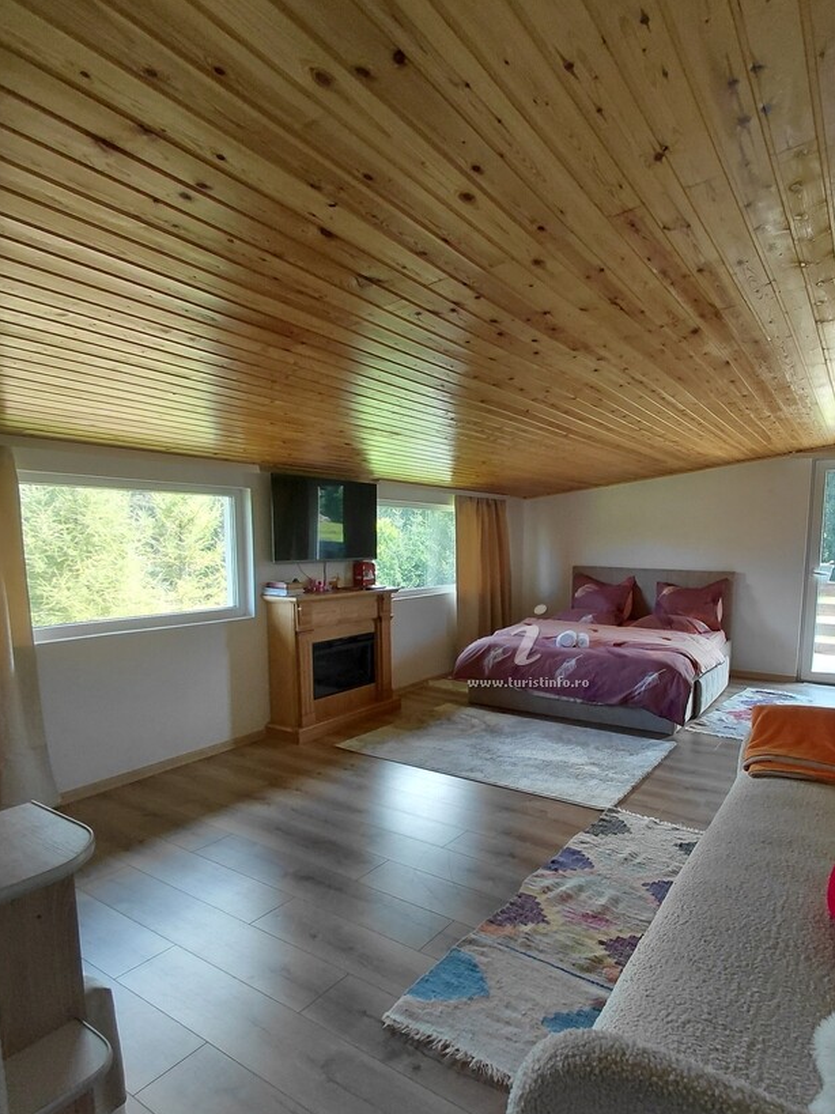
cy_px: 626
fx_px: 643
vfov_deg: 81.4
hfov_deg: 65.2
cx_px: 510
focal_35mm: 20
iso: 50
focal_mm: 1.64
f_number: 2.2
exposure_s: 1/60
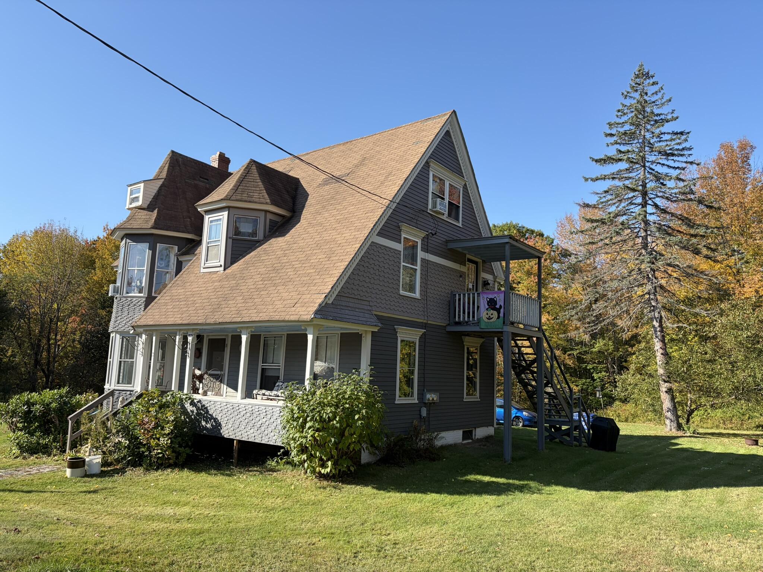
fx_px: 573
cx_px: 382
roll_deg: -2.1
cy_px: 286
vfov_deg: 53.1
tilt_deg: +8.6
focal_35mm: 26
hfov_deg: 67.3
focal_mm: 5.96
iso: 50
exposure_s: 1/1667
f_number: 1.6
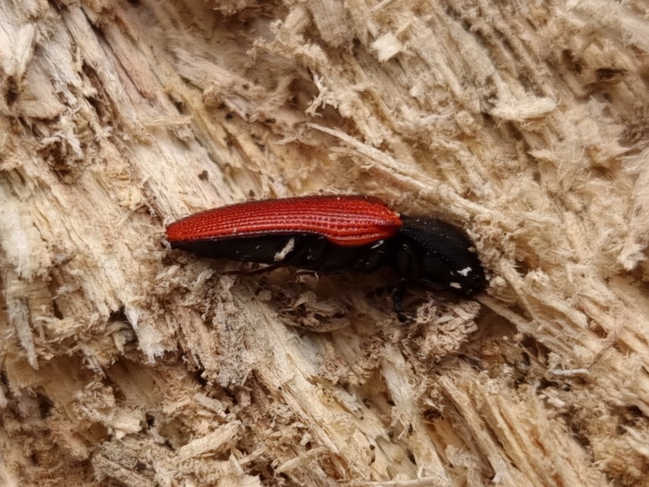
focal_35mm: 26
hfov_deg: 67.3
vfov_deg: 53.1
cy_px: 244
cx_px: 324
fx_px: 488
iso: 50
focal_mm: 5.4
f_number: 1.8
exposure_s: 1/175
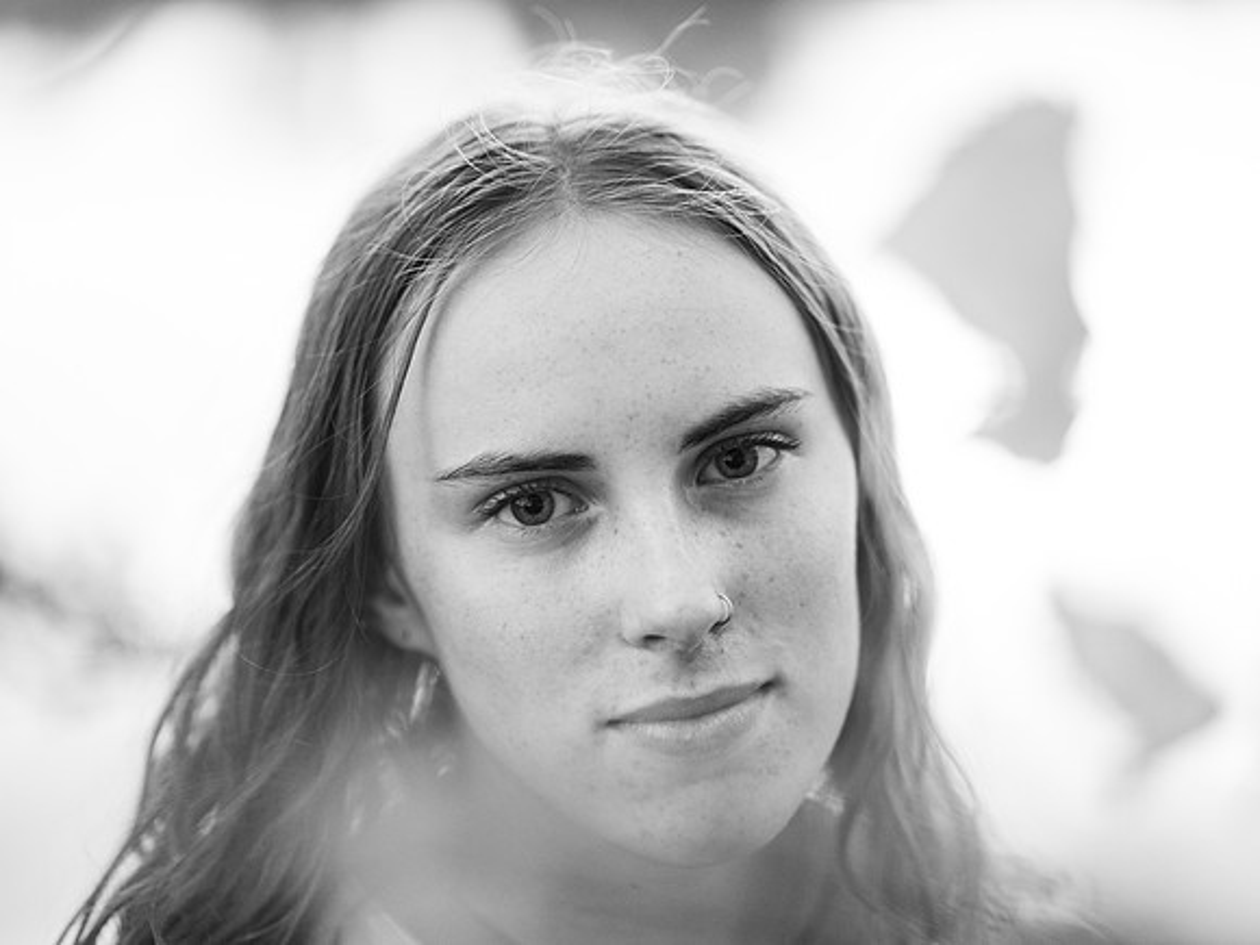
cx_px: 630
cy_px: 472
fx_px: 3348
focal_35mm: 92
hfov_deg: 21.3
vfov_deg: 16.1
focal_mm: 85
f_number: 1.8
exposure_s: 1/200
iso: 2500
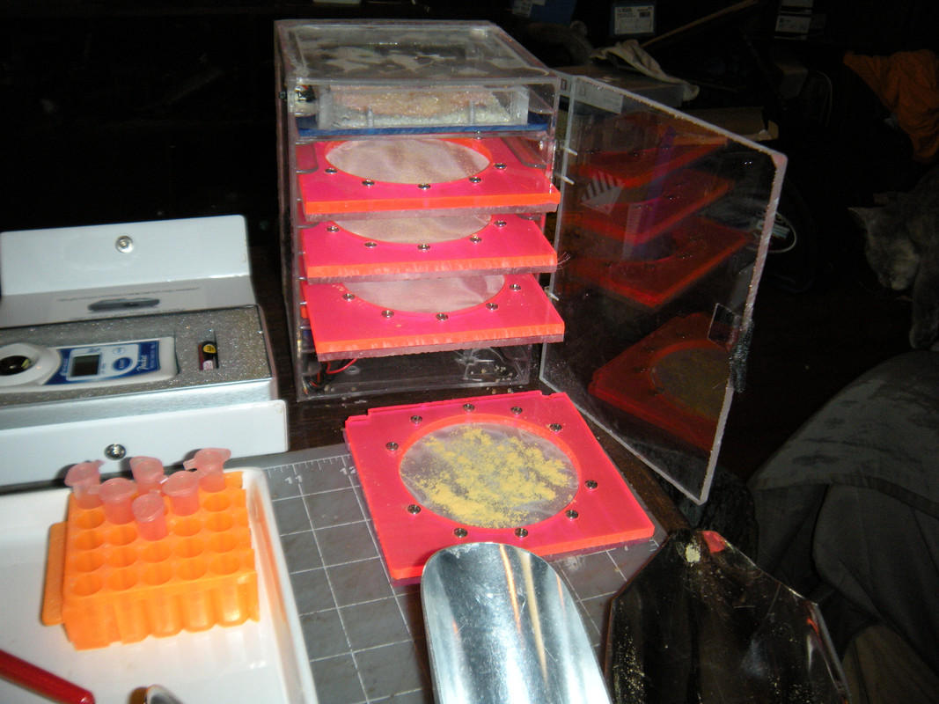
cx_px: 470
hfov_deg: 52.6
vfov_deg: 40.7
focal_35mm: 35
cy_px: 352
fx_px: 949
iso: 200
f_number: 3.8
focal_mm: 5.9
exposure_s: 1/60
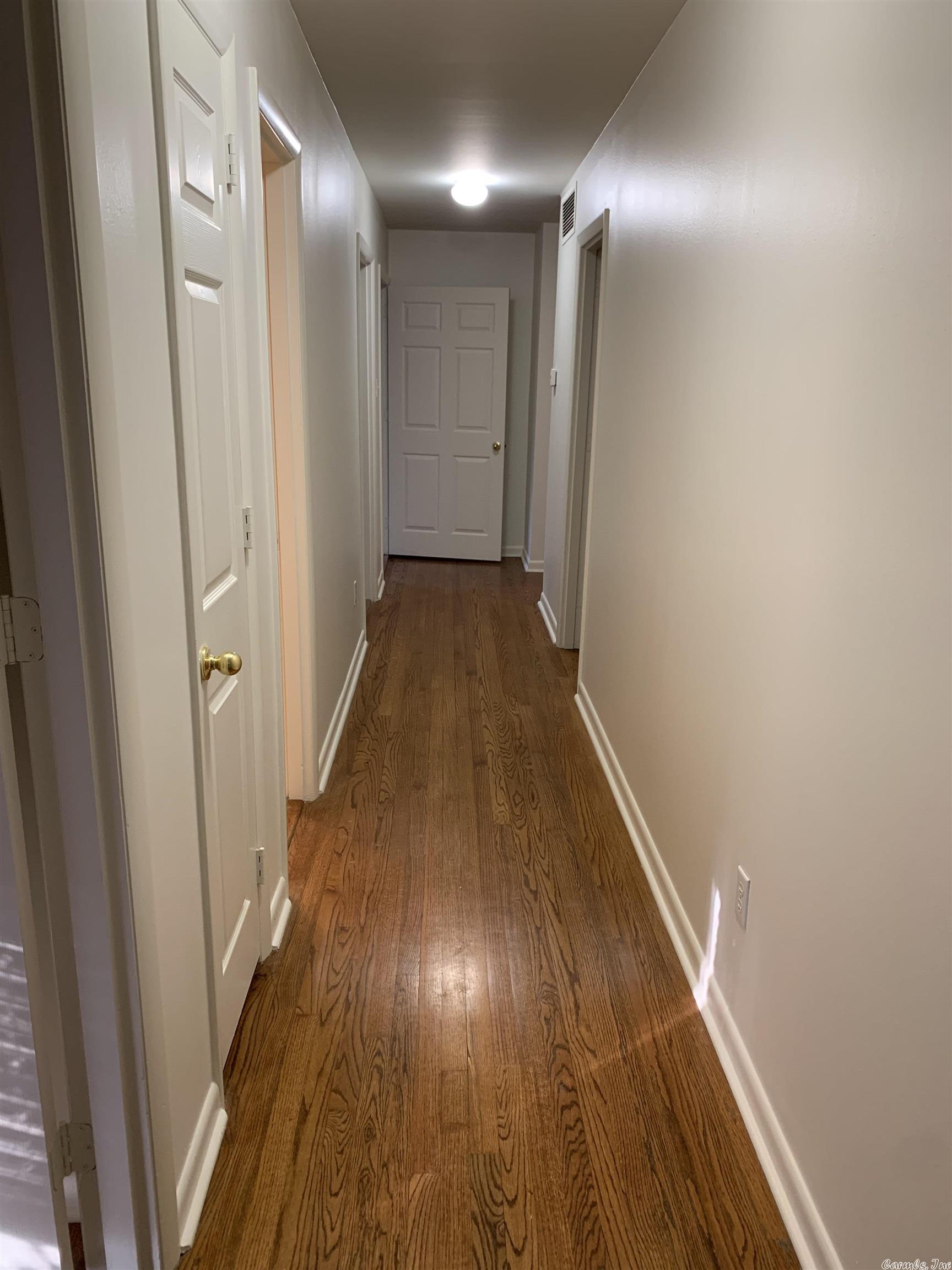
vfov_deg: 67.3
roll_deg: -1.0
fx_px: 953
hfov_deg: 53.1
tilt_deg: -14.3
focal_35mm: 26
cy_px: 635
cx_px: 476
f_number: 1.8
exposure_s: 1/60
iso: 100
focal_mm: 4.25
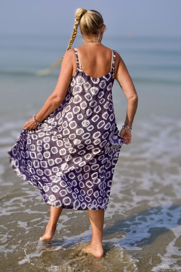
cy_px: 136
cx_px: 90
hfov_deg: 28.9
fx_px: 351
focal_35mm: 46
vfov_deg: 42.3
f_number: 5
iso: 100
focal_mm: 31
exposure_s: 1/1000
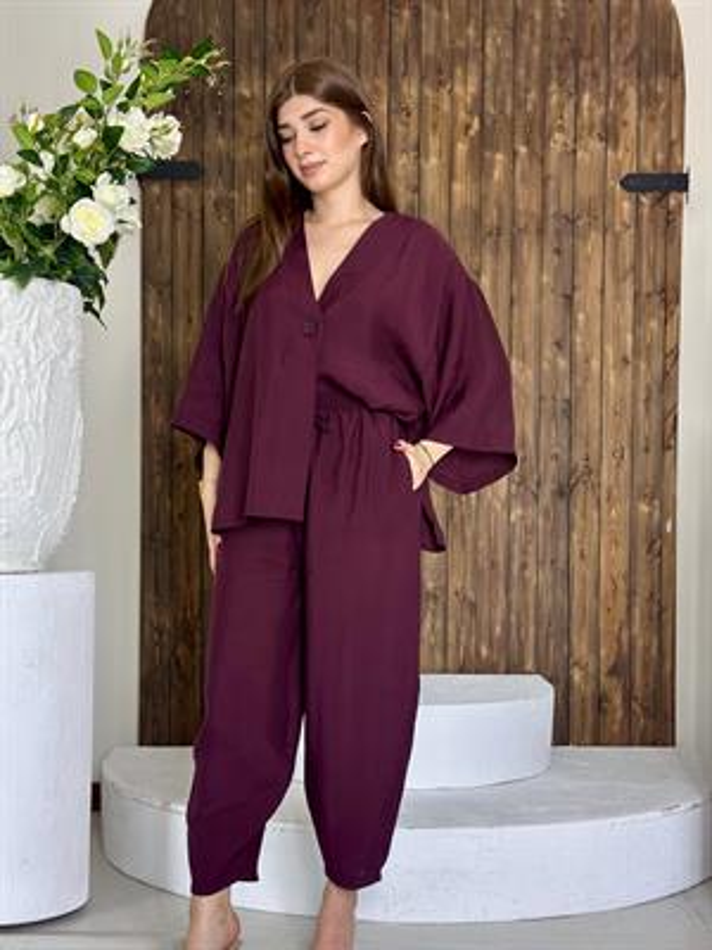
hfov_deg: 30.3
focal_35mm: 48
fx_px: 1316
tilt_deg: +0.1
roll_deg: -0.8
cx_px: 356
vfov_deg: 39.7
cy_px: 475
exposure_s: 1/203
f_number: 1.78
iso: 80
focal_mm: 6.86
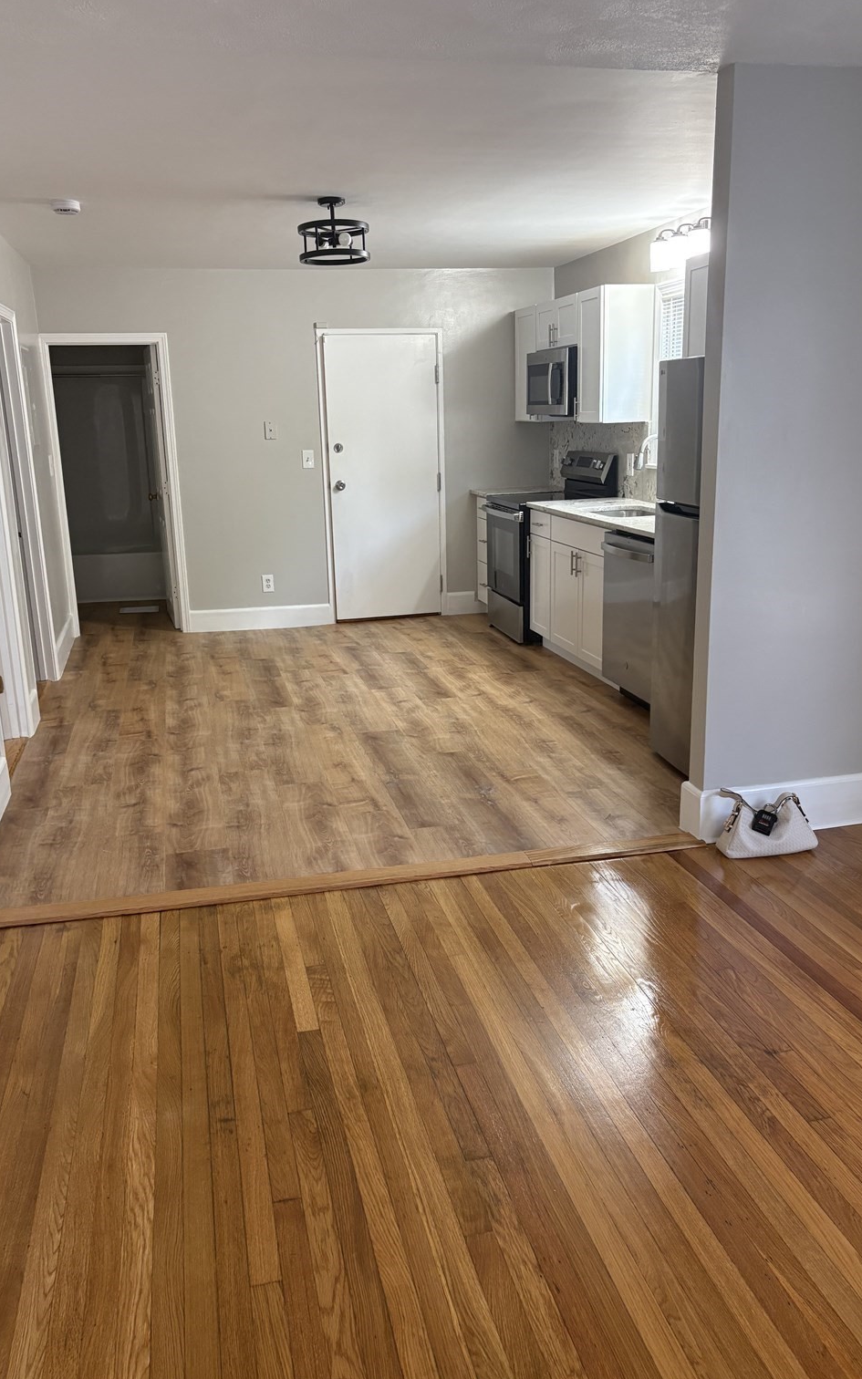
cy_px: 690
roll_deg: +1.6
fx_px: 1052
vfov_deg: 66.5
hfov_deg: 44.5
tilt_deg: -12.5
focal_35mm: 28
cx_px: 414
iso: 160
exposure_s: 1/60
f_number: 1.6
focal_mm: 5.96
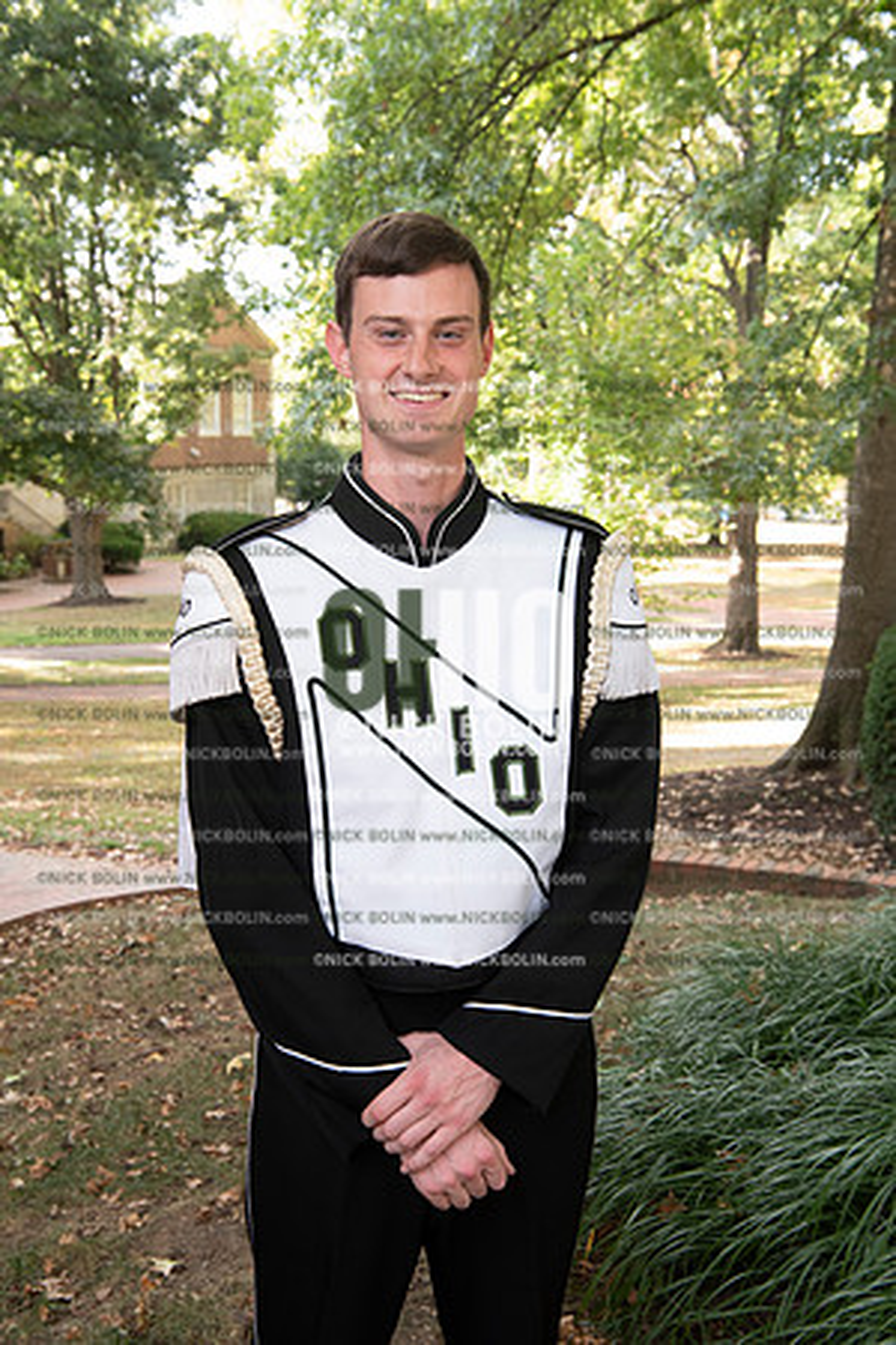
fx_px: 1717
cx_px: 448
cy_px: 672
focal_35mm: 46
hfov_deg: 29.2
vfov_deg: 42.7
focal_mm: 46
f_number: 8
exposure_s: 1/100
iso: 800
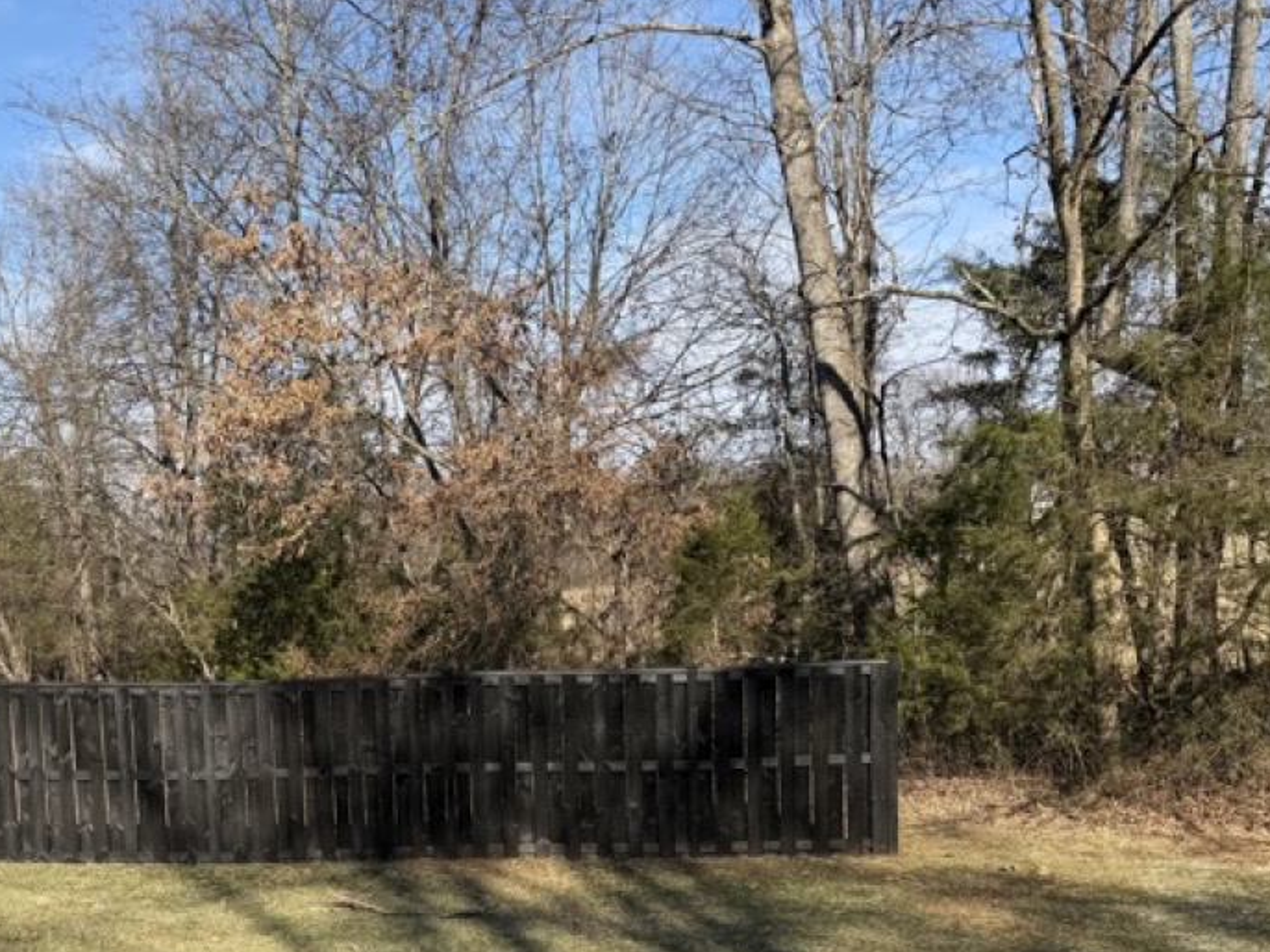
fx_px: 1540
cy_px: 769
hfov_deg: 43.6
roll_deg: +0.6
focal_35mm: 42
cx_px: 348
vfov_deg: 33.3
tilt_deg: -8.7
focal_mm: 6.76
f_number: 1.78
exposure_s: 1/3145
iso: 80
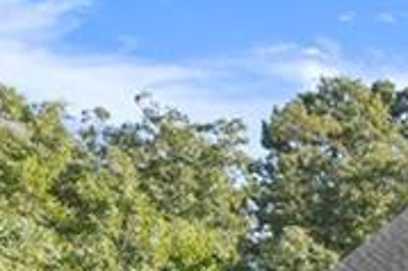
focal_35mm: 86
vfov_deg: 12.7
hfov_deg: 17.6
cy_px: 627
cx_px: 793
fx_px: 974
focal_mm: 15
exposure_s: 1/60
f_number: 8
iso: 100
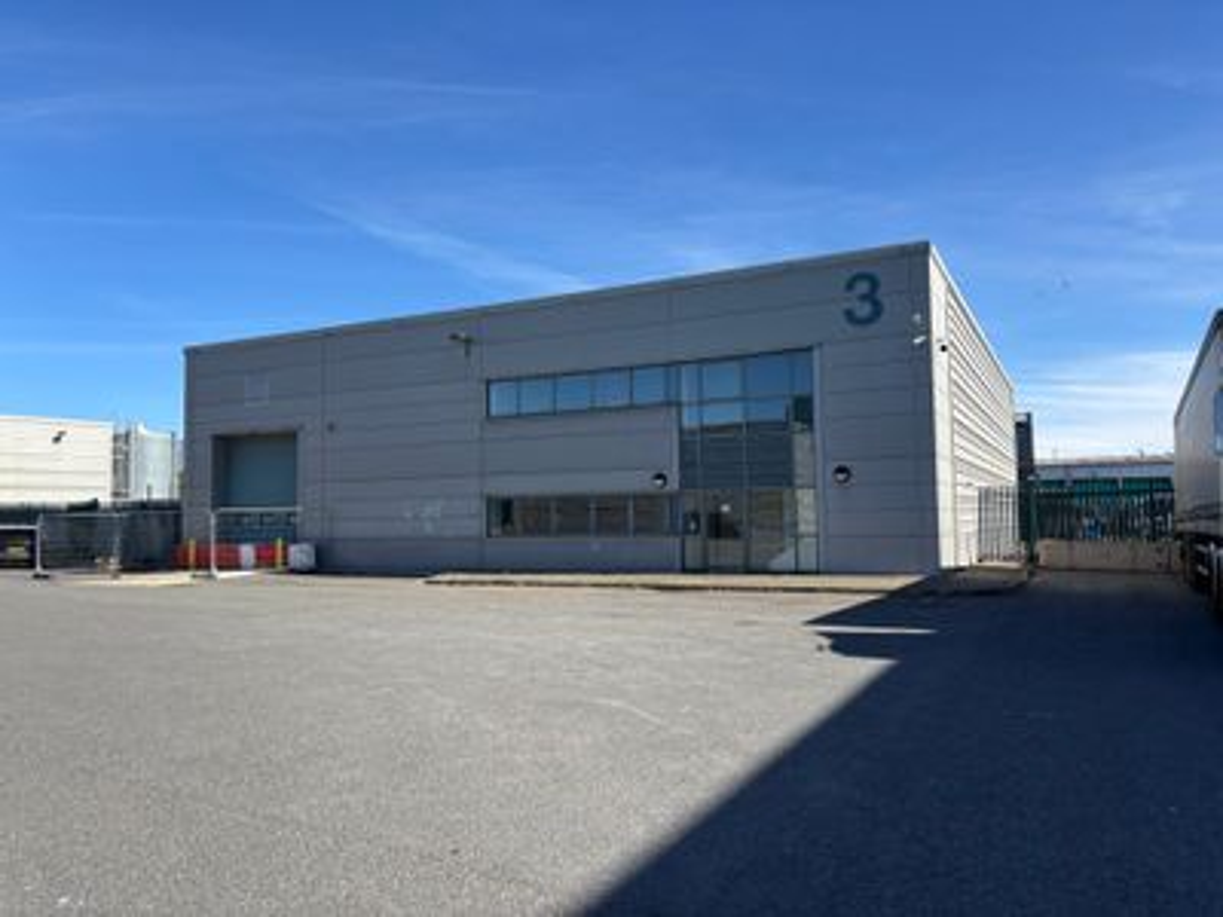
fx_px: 919
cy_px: 458
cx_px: 612
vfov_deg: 53.1
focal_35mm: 26
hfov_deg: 67.3
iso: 50
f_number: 1.6
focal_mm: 5.96
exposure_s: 1/2639
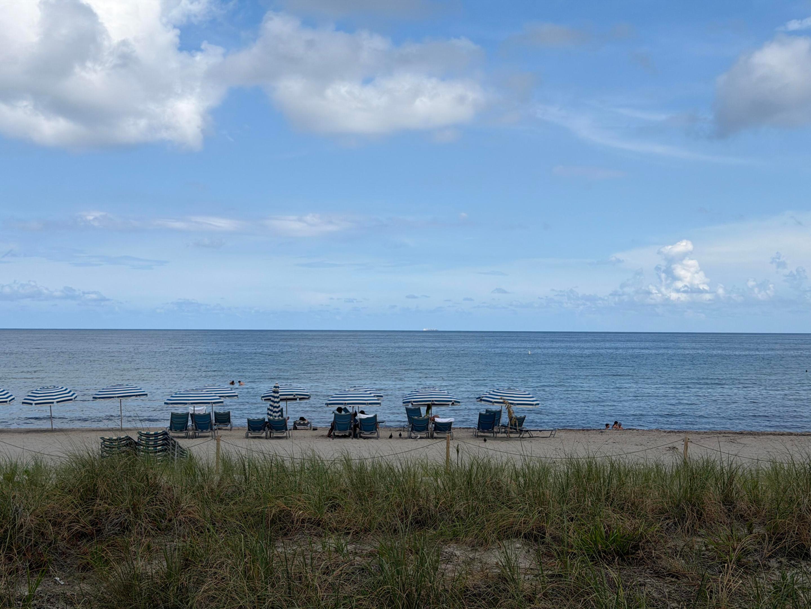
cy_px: 304
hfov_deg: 39.7
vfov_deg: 30.3
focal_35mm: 48
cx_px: 406
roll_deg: +0.4
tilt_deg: +0.5
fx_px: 1125
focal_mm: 6.76
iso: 64
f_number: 1.78
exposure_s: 1/6536
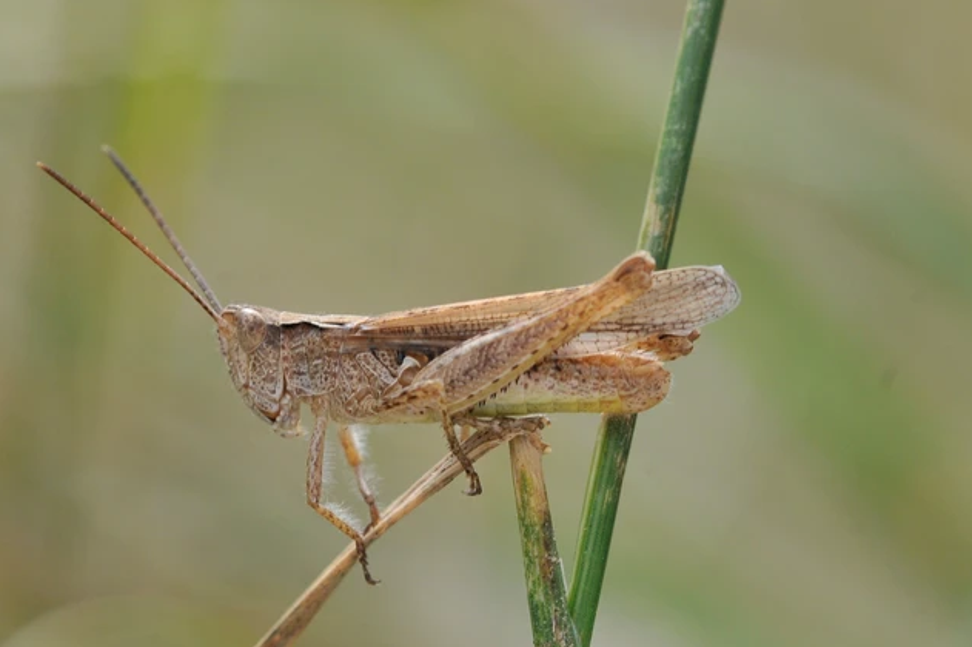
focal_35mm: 160
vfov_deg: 8.6
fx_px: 4304
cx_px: 490
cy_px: 324
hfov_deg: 12.9
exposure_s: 1/320
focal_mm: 105
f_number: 13
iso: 400
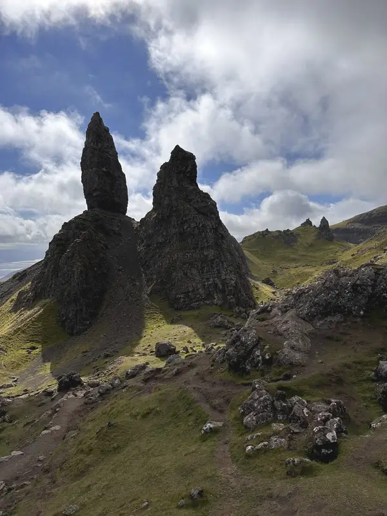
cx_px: 194
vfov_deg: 71.6
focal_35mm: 24
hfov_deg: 56.8
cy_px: 258
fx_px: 358
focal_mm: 6.86
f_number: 1.78
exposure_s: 1/18519
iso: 100
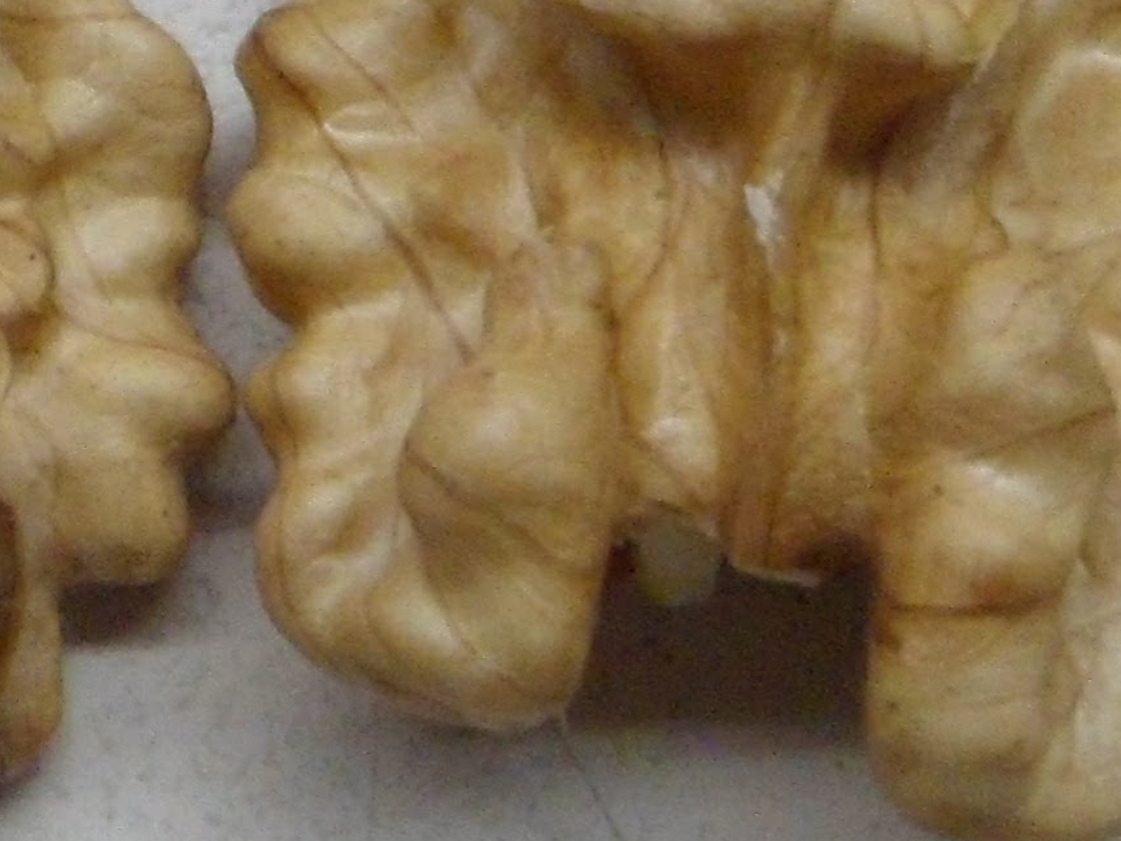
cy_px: -466
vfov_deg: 10.9
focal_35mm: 130
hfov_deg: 14.8
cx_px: -121
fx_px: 4210
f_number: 3.3
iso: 240
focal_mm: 4.9
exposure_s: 1/45
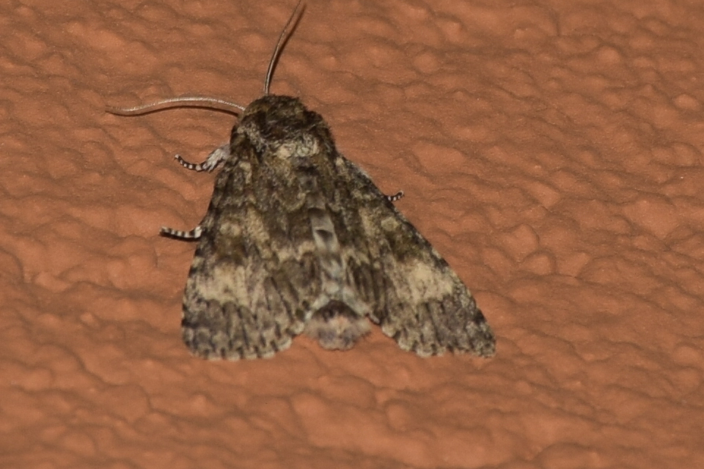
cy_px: 234
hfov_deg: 9.8
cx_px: 352
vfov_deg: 6.5
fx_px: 4106
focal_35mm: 210
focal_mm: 140
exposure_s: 1/60
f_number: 8
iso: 100
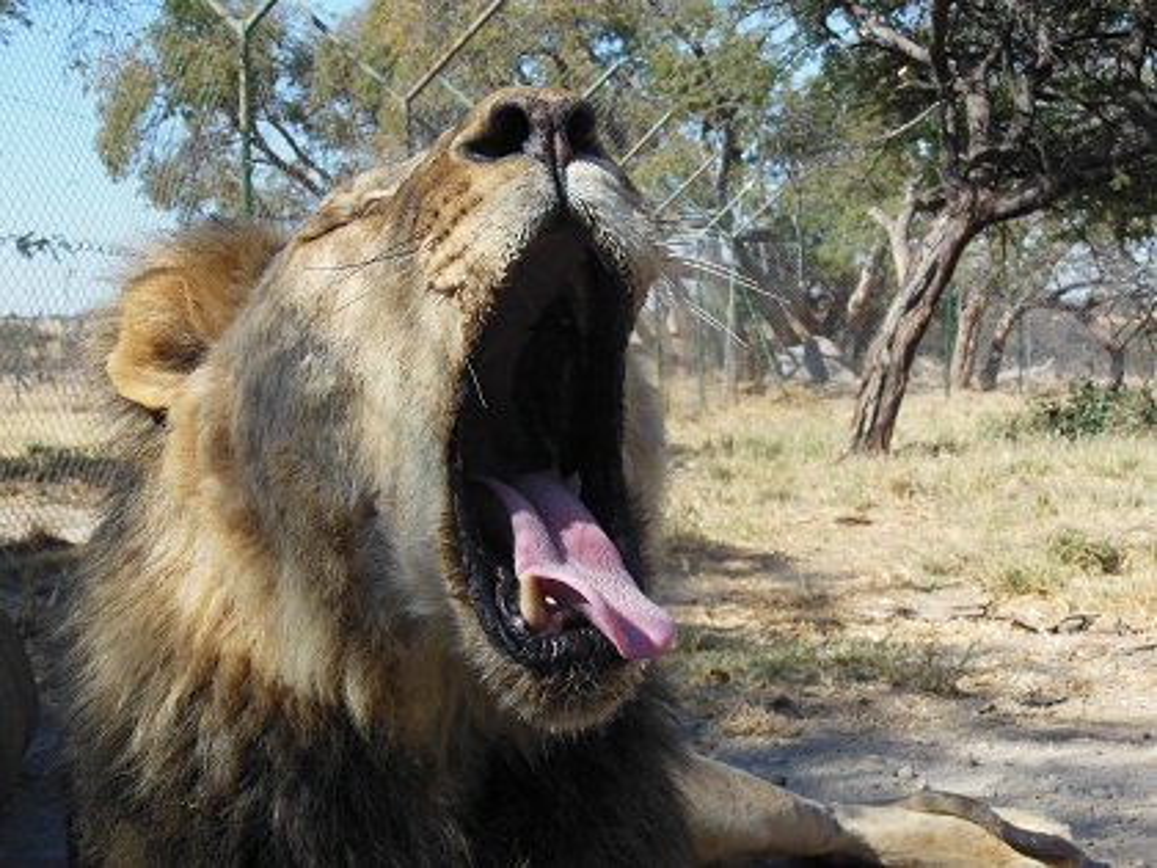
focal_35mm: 57
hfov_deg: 33.8
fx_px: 1905
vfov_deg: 25.7
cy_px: 434
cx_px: 578
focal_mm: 10.2
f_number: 4.1
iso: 125
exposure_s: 1/500
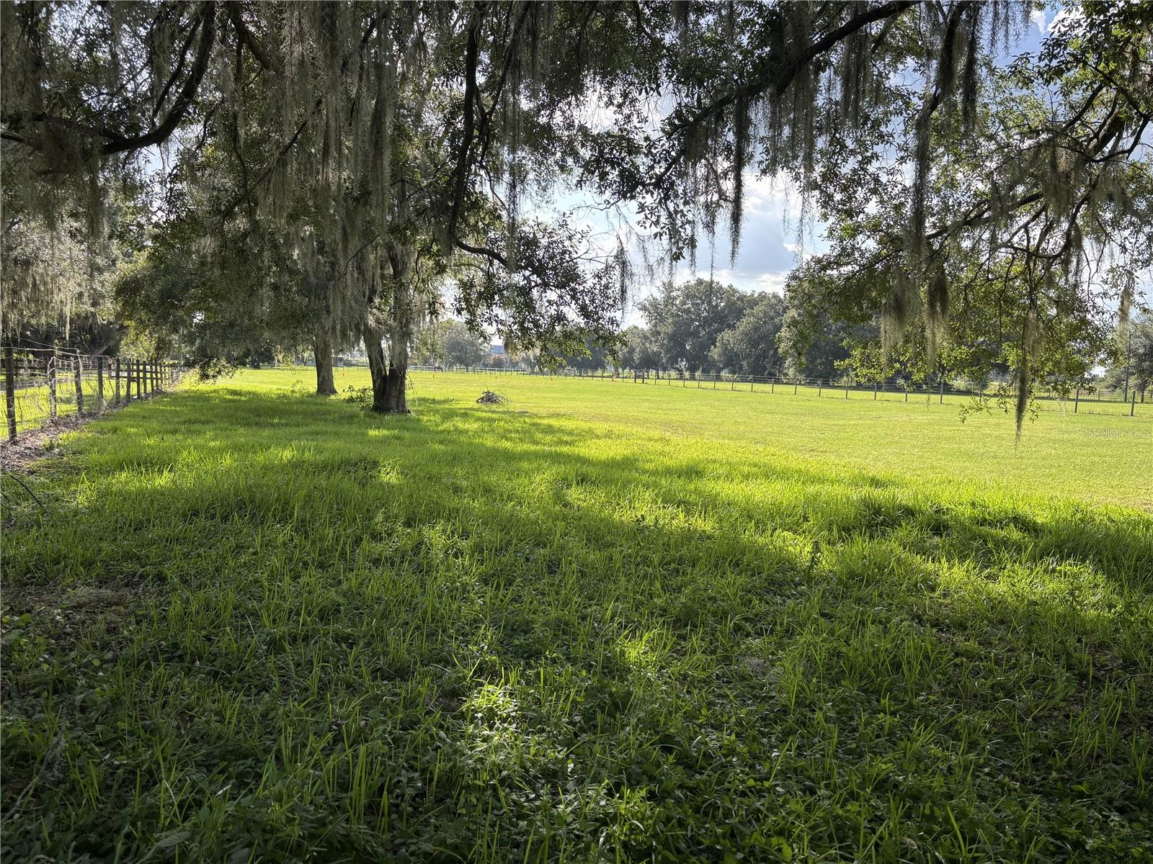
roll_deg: -2.6
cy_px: 432
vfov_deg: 53.1
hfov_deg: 67.3
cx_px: 576
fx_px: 866
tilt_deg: -3.8
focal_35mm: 26
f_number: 1.6
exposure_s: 1/758
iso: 50
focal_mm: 5.96
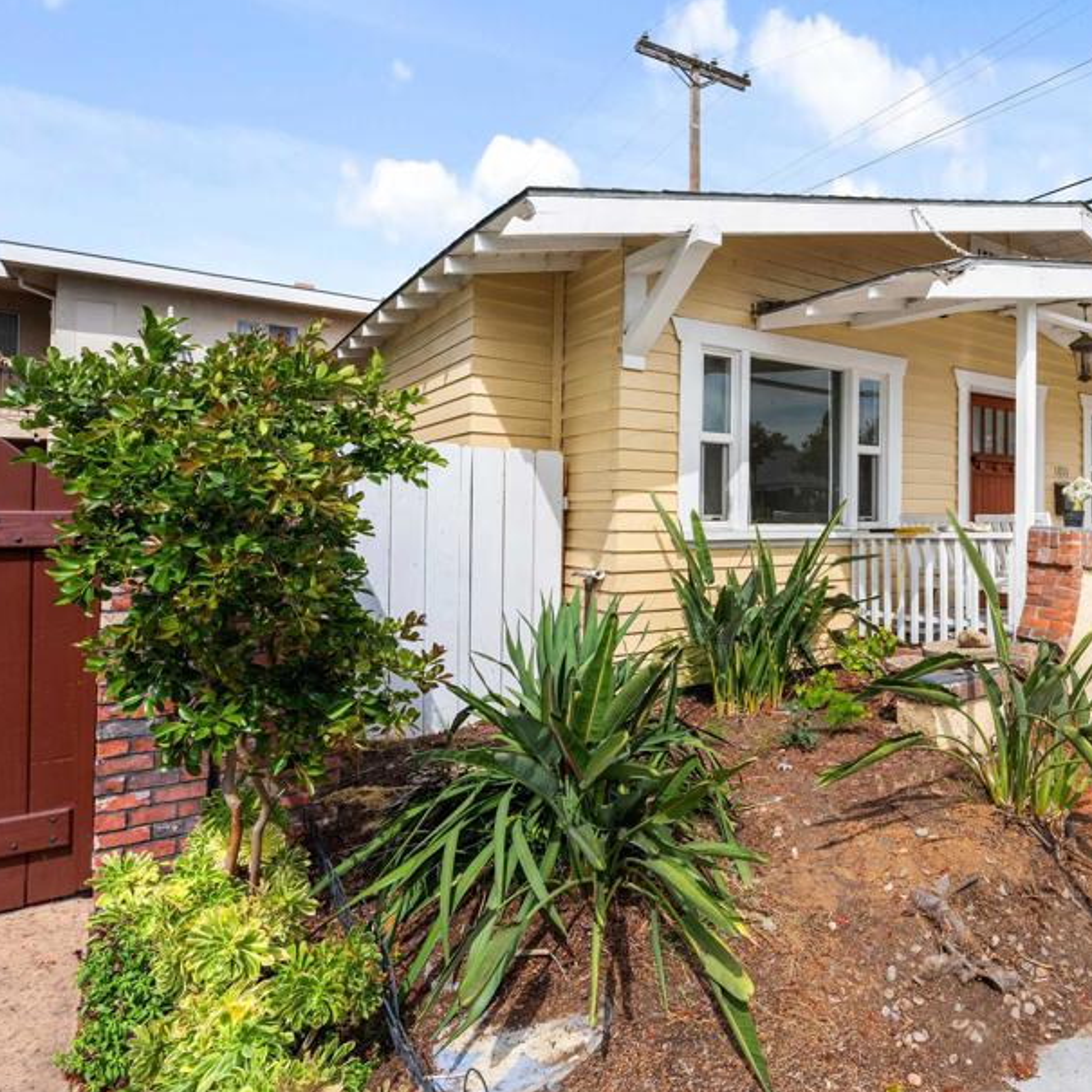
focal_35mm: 23
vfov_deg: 67.1
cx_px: 857
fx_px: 821
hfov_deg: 62.2
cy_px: 501
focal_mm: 16
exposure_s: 1/320
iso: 125
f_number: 9
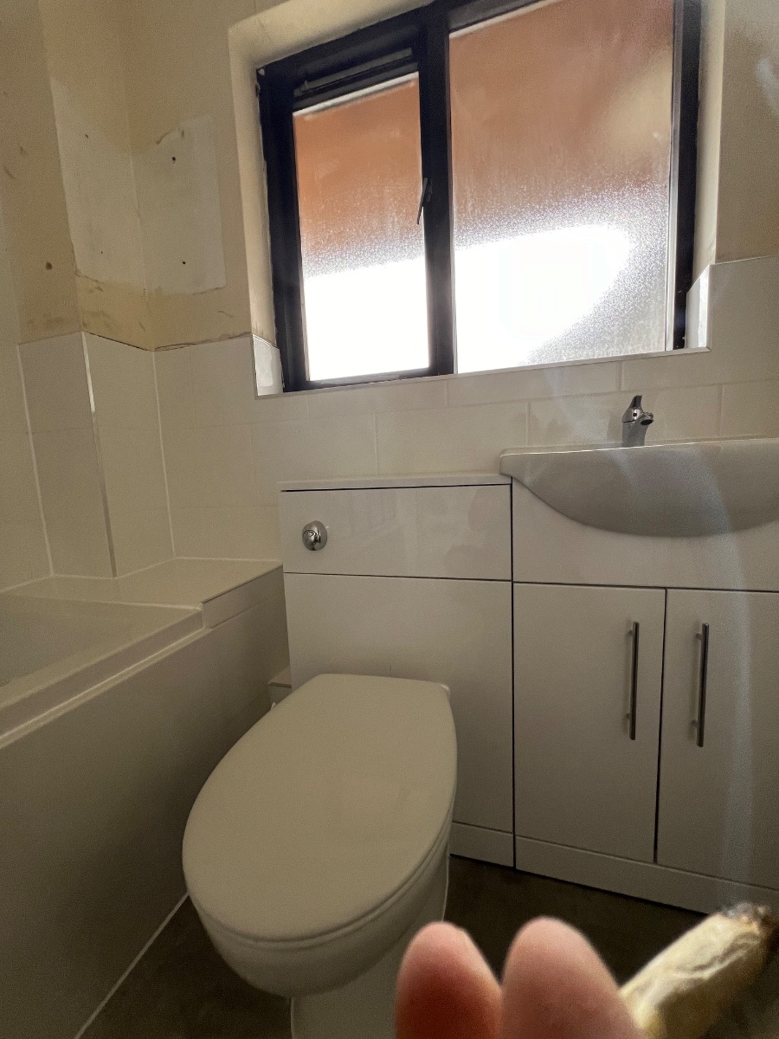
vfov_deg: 106.2
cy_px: 520
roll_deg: +3.6
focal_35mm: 13
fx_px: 390
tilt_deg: -8.0
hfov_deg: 89.9
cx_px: 390
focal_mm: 1.57
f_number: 1.8
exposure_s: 1/99
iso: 80
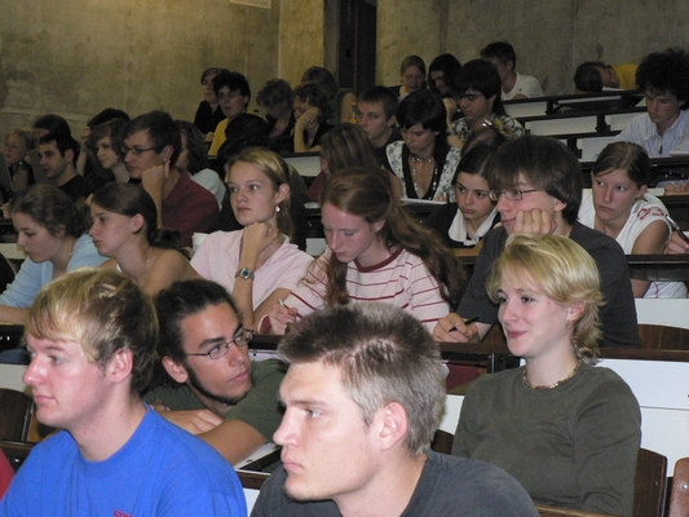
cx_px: 344
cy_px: 258
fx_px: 1812
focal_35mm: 91
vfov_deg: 16.2
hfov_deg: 21.5
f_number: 3.2
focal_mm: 15.2
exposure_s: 1/60
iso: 400
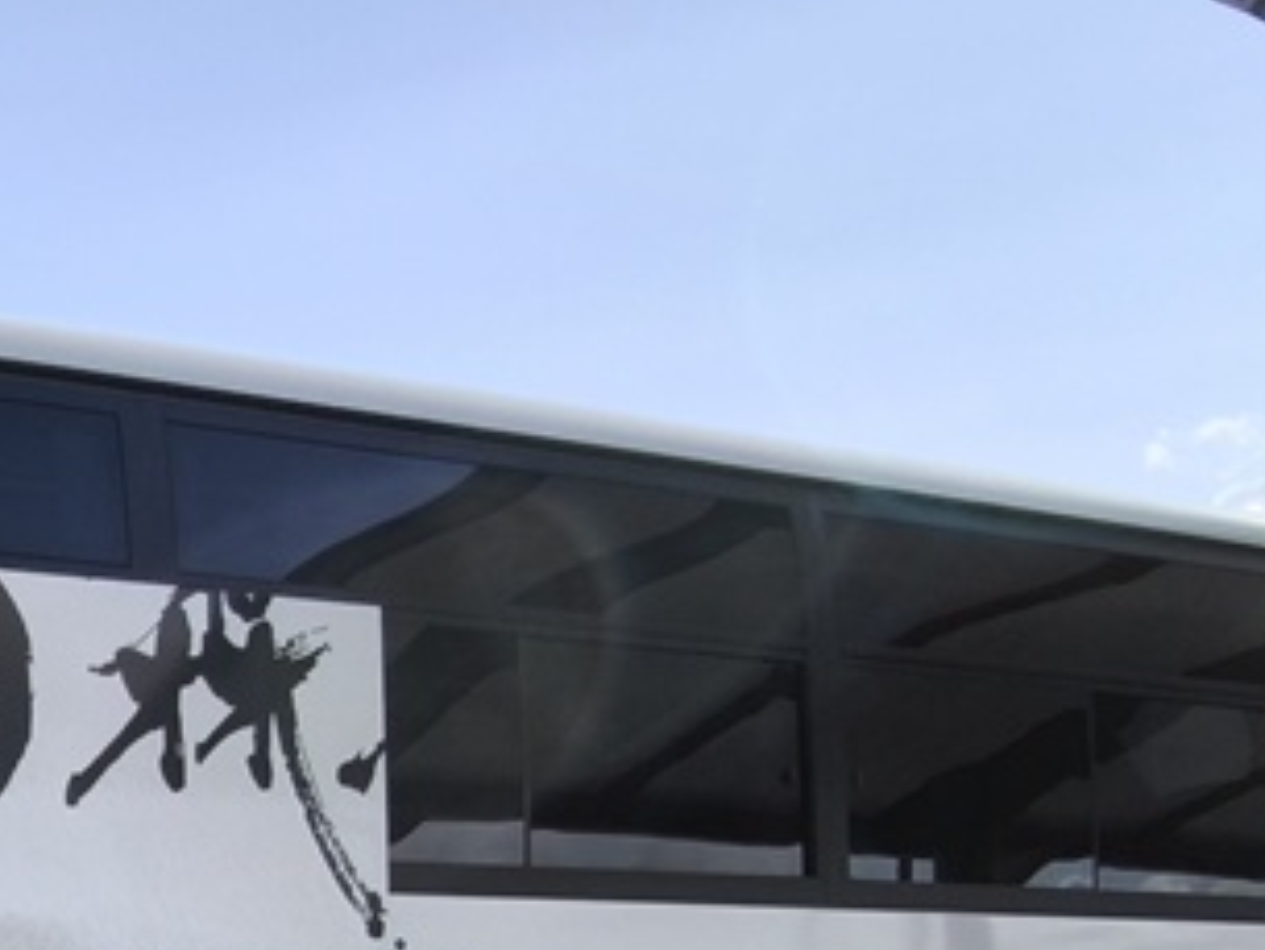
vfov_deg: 23.1
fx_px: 2157
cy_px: 1083
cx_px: -398
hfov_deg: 27.2
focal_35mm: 59
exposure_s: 1/1395
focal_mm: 1.91
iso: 64
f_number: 2.2
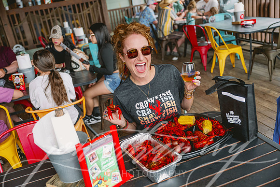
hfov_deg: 55.8
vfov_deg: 38.9
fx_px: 264
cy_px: 94
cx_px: 140
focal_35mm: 34
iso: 400
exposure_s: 1/400
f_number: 2.8
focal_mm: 34
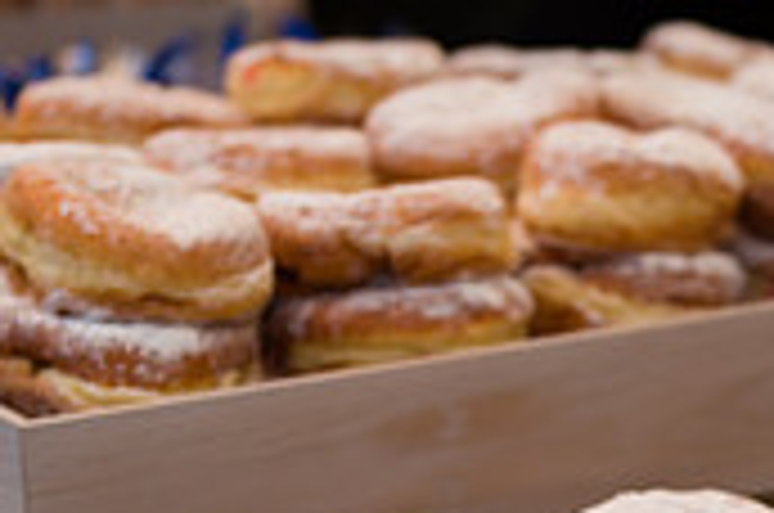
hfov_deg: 15.0
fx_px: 2897
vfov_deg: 9.9
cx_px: 729
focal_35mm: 135
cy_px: 724
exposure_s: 1/200
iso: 400
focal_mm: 40
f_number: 3.2
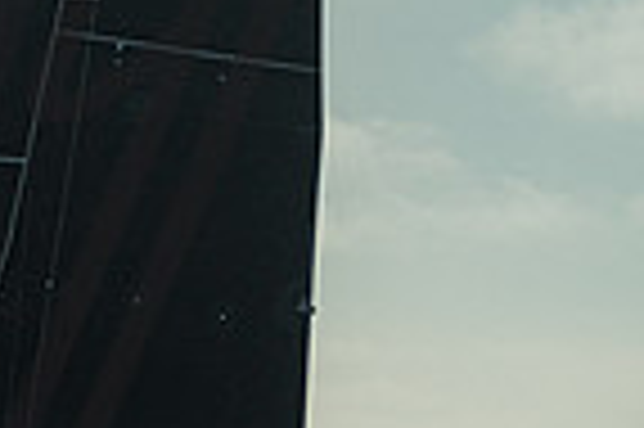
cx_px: -220
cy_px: 23
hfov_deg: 2.3
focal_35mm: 878
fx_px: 15688
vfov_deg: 1.6
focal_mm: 200
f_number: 6.3
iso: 250
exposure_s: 1/2000
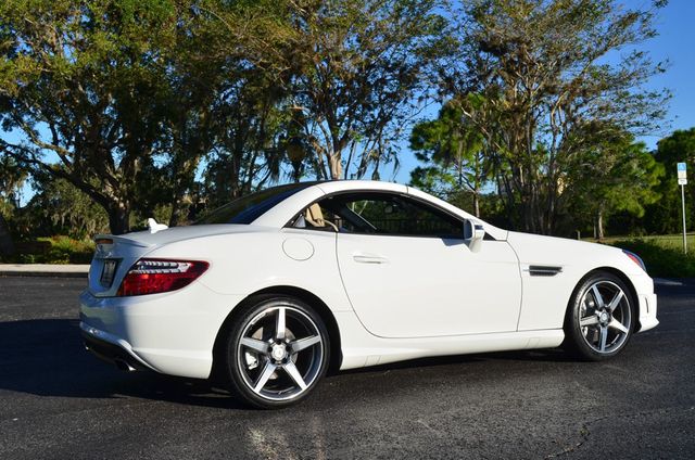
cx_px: 348
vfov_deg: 34.1
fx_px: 751
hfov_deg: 49.6
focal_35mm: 39
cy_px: 230
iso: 100
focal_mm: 26
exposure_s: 1/125
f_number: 11
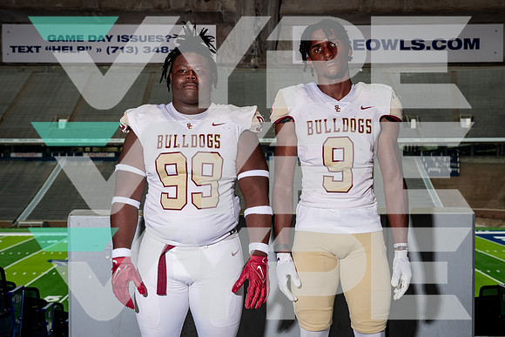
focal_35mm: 47
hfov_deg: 41.6
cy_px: 168
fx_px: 664
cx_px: 252
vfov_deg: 28.5
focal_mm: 47
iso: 640
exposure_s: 1/250
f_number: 6.3
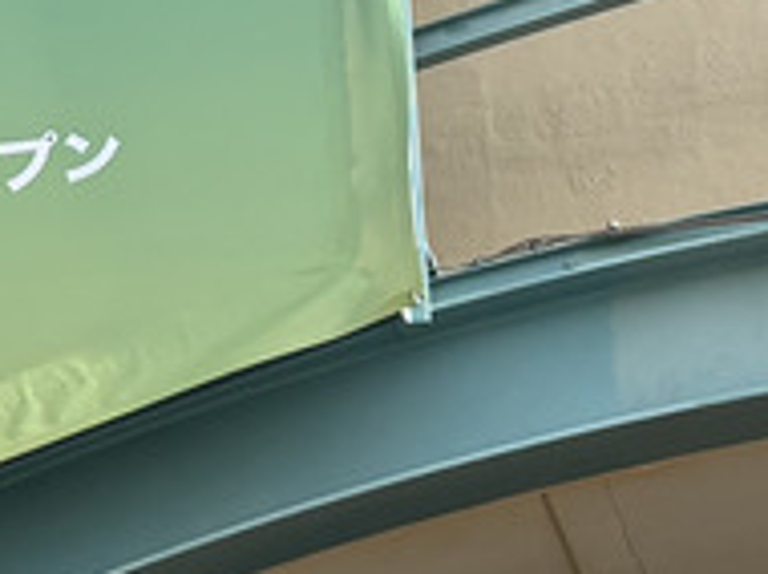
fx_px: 4254
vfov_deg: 7.7
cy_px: 190
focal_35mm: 192
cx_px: -570
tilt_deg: +25.0
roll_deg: -3.0
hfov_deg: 9.8
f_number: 1.6
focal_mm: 5.96
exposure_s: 1/2747
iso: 50
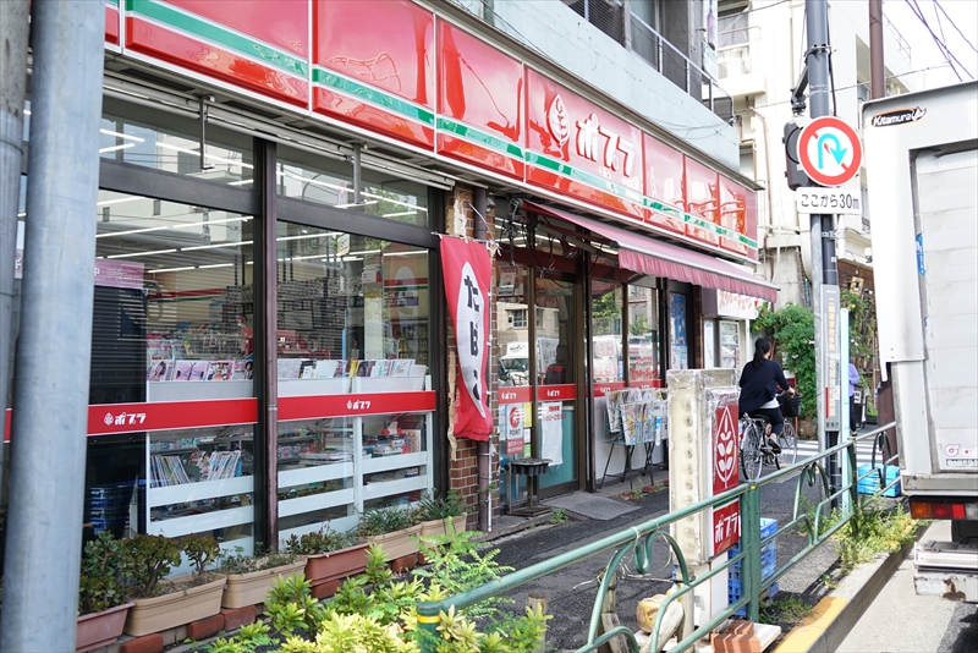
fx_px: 978
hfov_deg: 53.1
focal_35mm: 36
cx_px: 489
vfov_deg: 36.9
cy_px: 326
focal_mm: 24
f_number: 4
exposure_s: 1/160
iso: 100
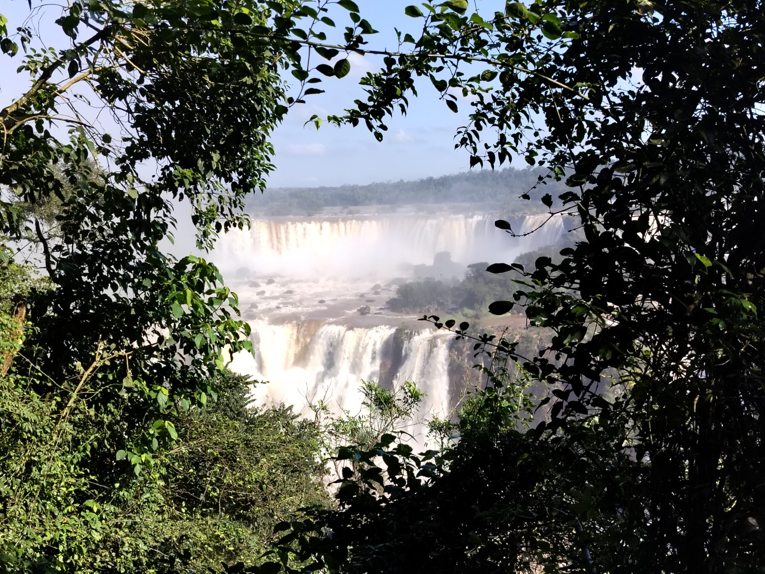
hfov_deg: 39.7
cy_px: 287
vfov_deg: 30.3
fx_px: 1061
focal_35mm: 48
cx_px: 382
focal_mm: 5.25
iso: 100
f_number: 1.75
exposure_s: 1/490
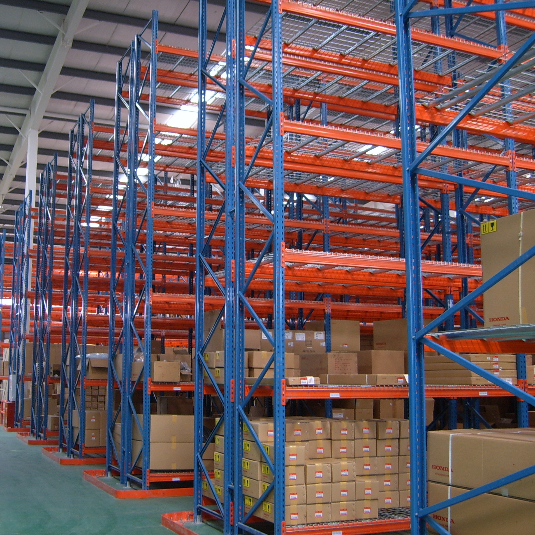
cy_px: 263
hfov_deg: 39.8
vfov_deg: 40.0
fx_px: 734
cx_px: 203
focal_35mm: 42
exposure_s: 1/45
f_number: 2.8
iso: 50
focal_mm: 5.8
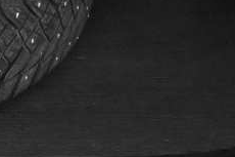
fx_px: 1171
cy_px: -198
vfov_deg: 7.2
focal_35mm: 180
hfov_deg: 10.8
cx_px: -164
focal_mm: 17
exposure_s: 1/125
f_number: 5
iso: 6400
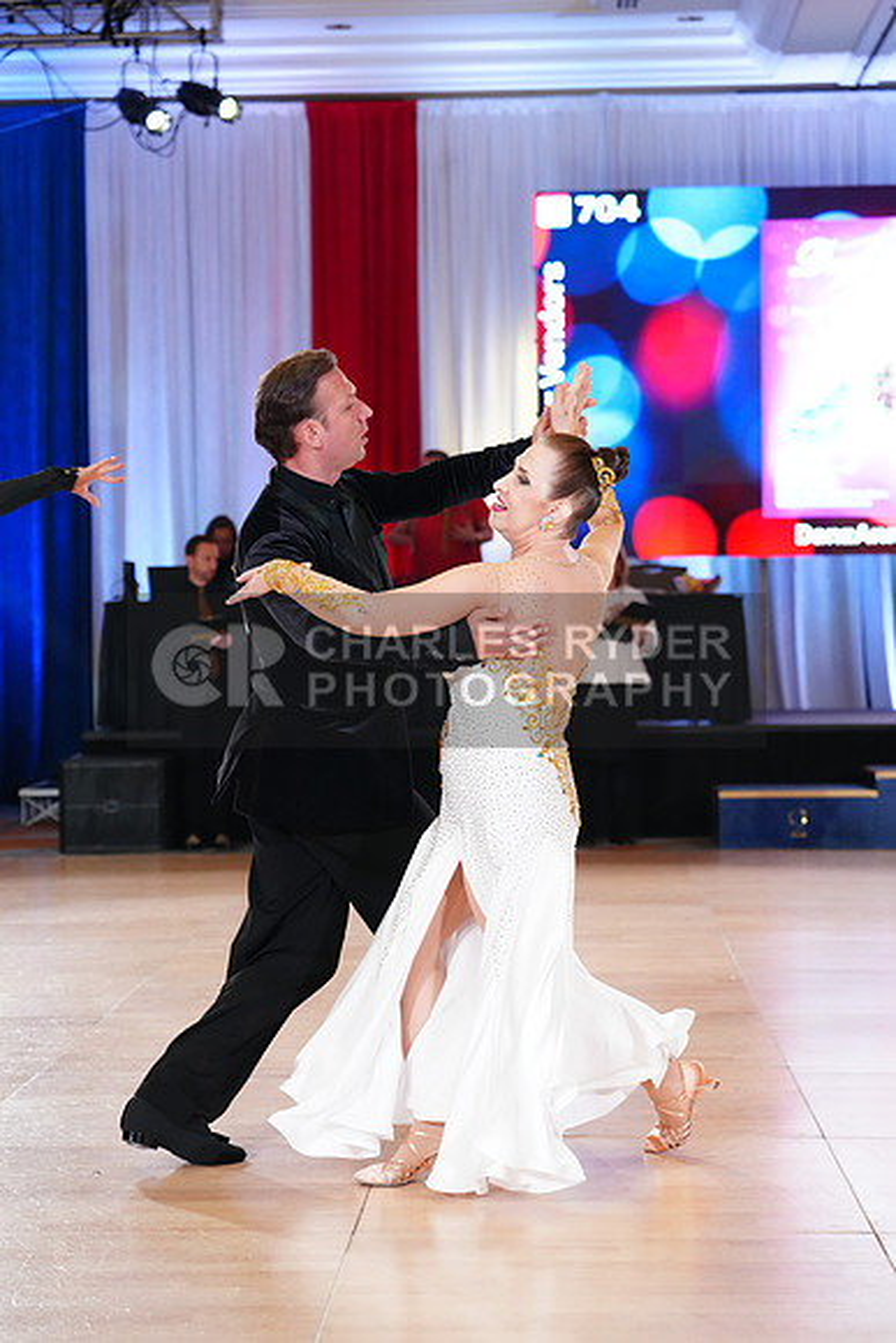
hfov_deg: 19.5
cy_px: 672
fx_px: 2612
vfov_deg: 28.8
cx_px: 448
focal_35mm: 70
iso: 4000
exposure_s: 1/500
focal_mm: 70
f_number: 3.5
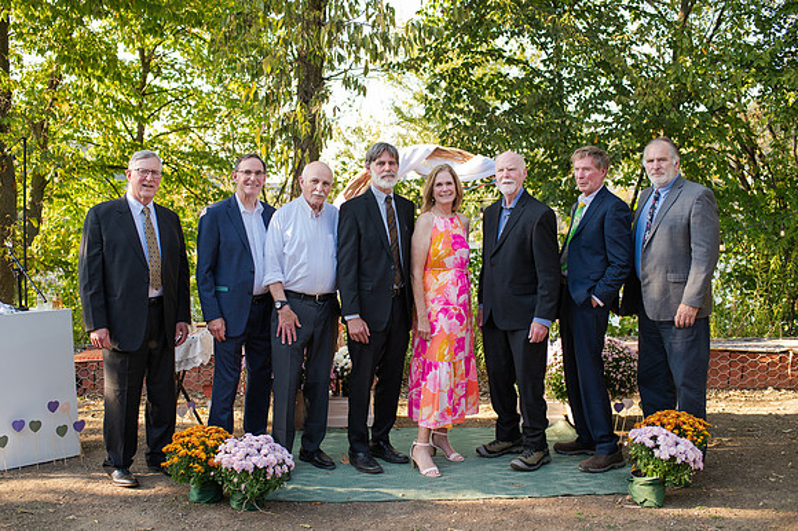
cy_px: 265
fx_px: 827
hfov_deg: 51.5
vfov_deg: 35.6
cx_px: 382
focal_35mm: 37
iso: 450
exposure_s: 1/640
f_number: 3.2
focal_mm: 35
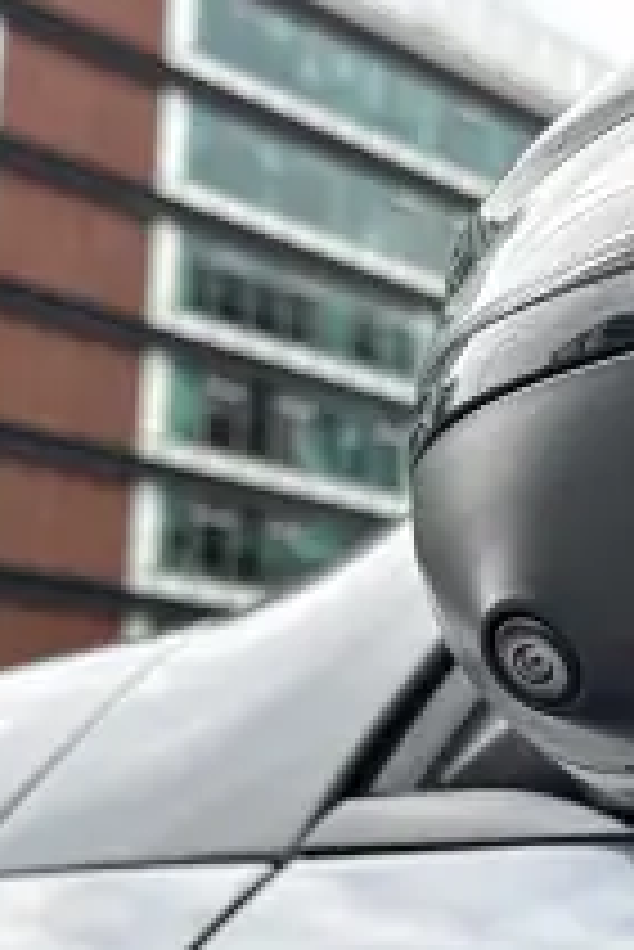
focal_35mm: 85
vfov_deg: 23.8
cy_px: 590
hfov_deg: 15.9
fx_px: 2242
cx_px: 589
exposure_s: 1/197
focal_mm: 6.76
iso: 64
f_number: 1.78
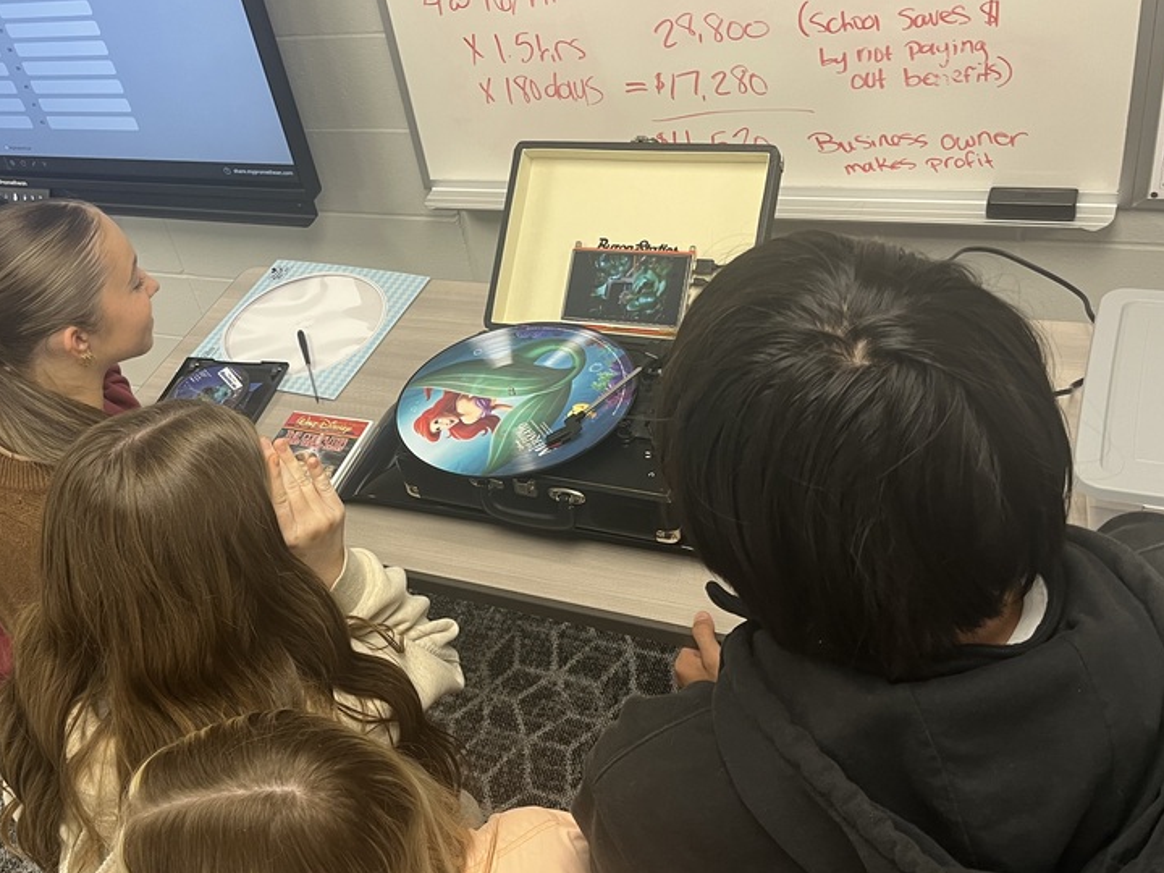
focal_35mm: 37
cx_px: 352
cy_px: 435
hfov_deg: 48.9
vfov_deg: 38.7
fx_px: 1244
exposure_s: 1/60
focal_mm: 5.1
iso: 100
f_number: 1.6
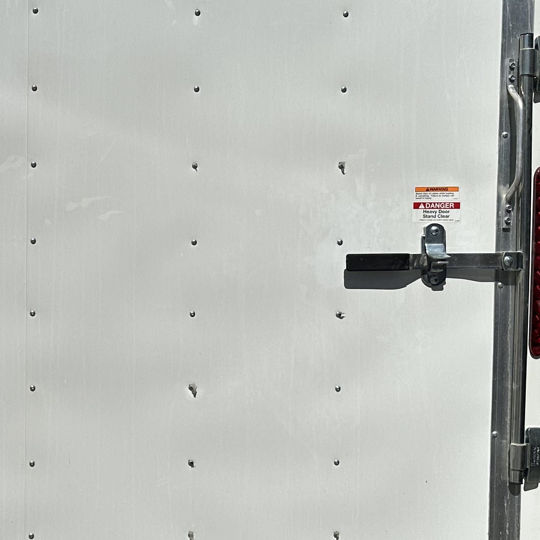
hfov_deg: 25.0
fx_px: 1165
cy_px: 287
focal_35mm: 66
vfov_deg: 26.1
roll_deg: +0.2
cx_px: 16
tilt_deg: -2.9
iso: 80
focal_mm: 6.86
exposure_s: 1/18519
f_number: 1.78
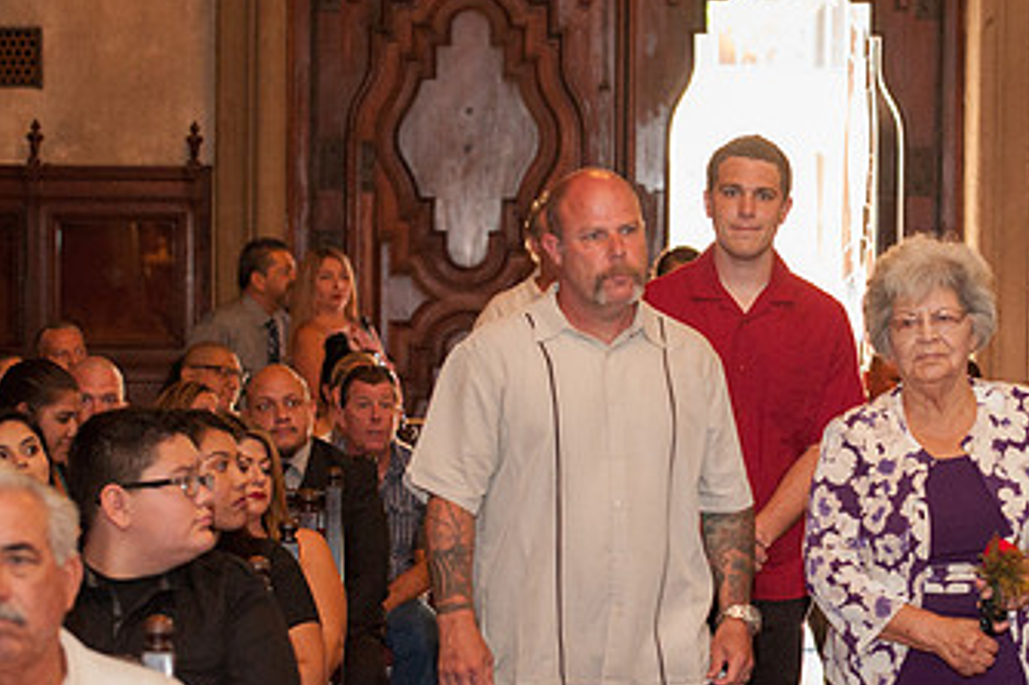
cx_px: 762
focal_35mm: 124
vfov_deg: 11.0
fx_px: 3542
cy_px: 479
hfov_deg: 16.5
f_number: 3.5
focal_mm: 70
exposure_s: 1/100
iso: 2500
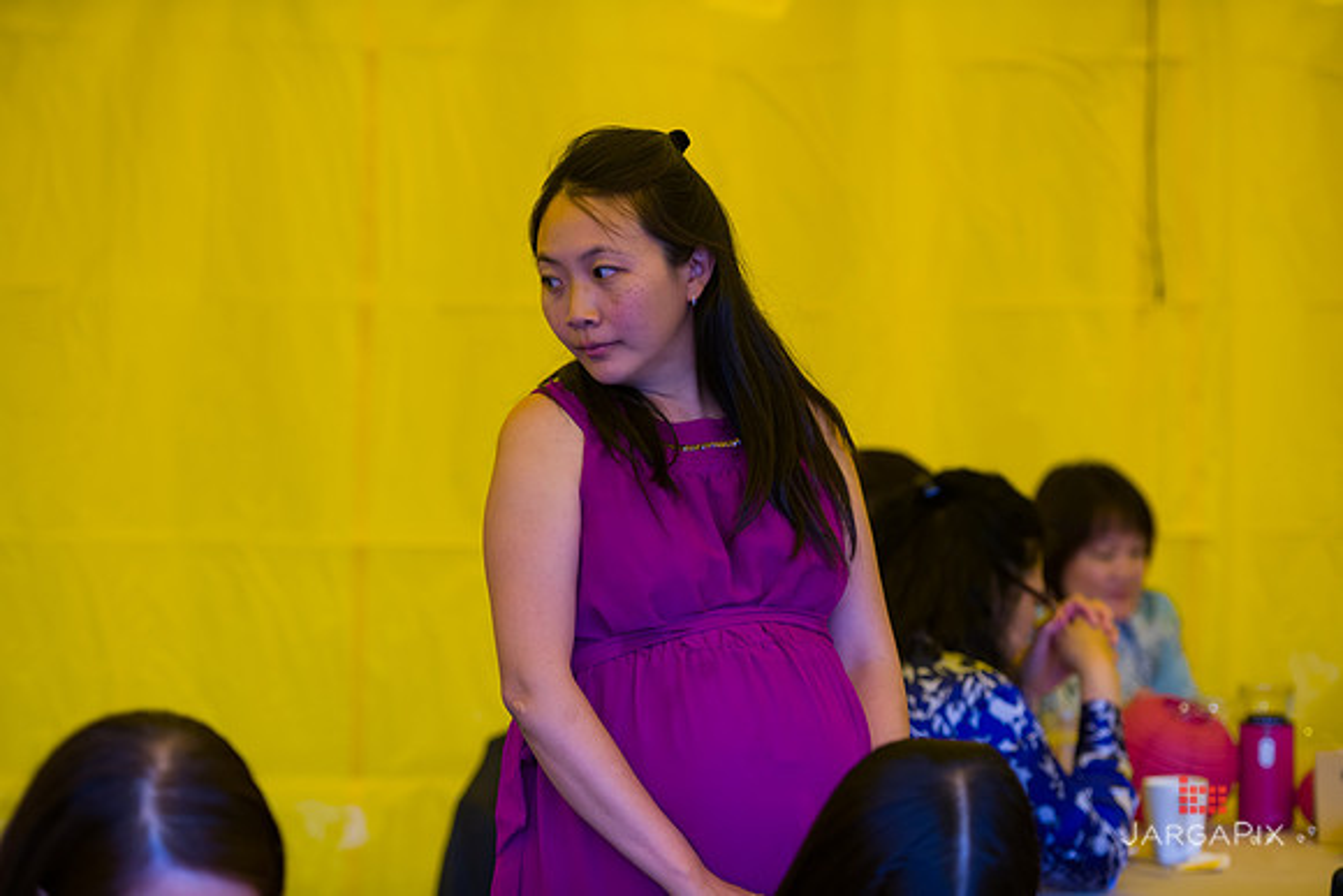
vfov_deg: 12.5
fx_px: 4104
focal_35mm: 110
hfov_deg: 18.6
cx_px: 672
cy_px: 448
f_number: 3.2
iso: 250
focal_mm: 110
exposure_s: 1/200
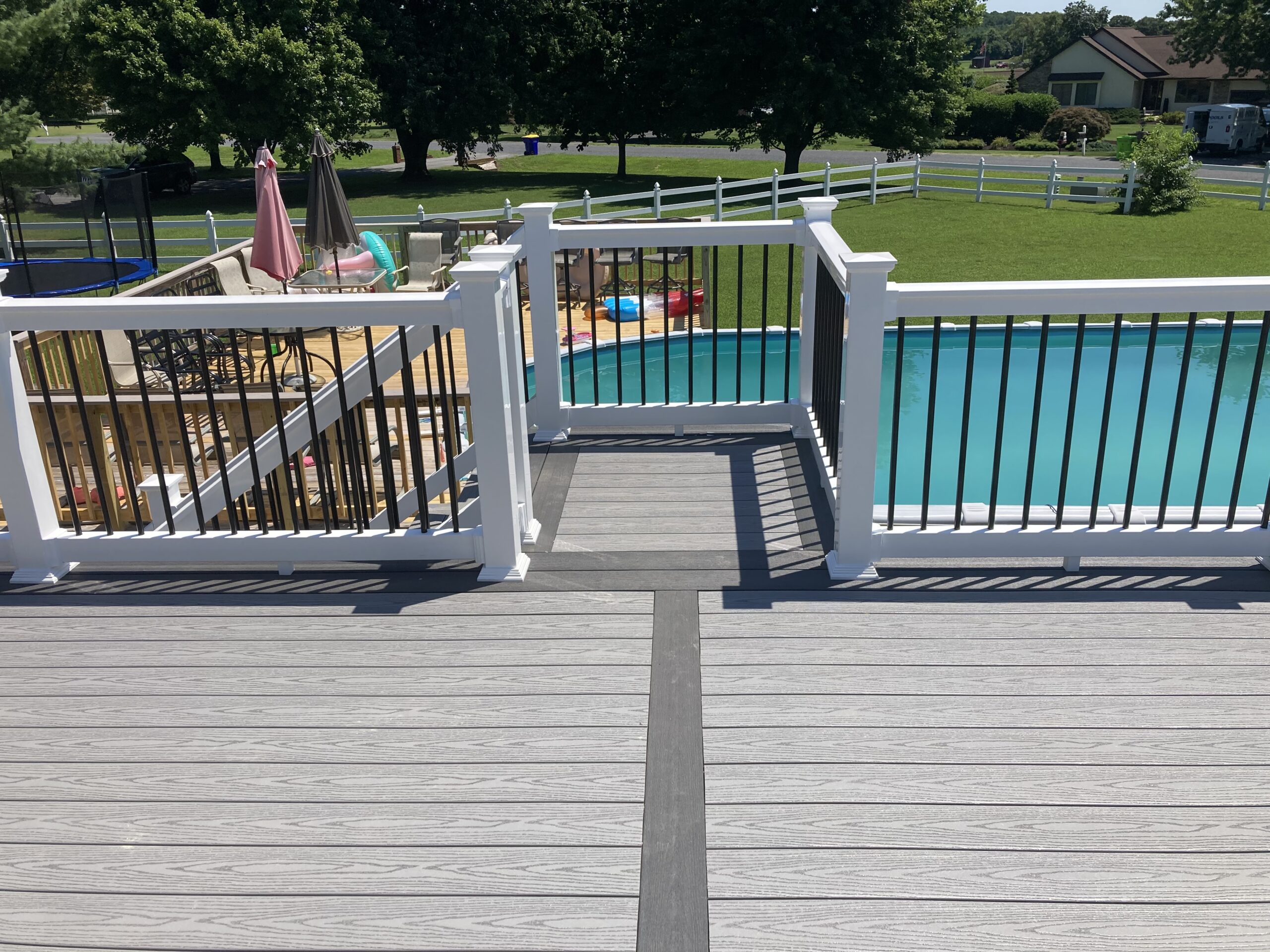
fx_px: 1027
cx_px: 635
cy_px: 476
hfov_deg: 63.4
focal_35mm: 28
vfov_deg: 49.7
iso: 20
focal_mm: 3.99
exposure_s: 1/2703
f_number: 1.8
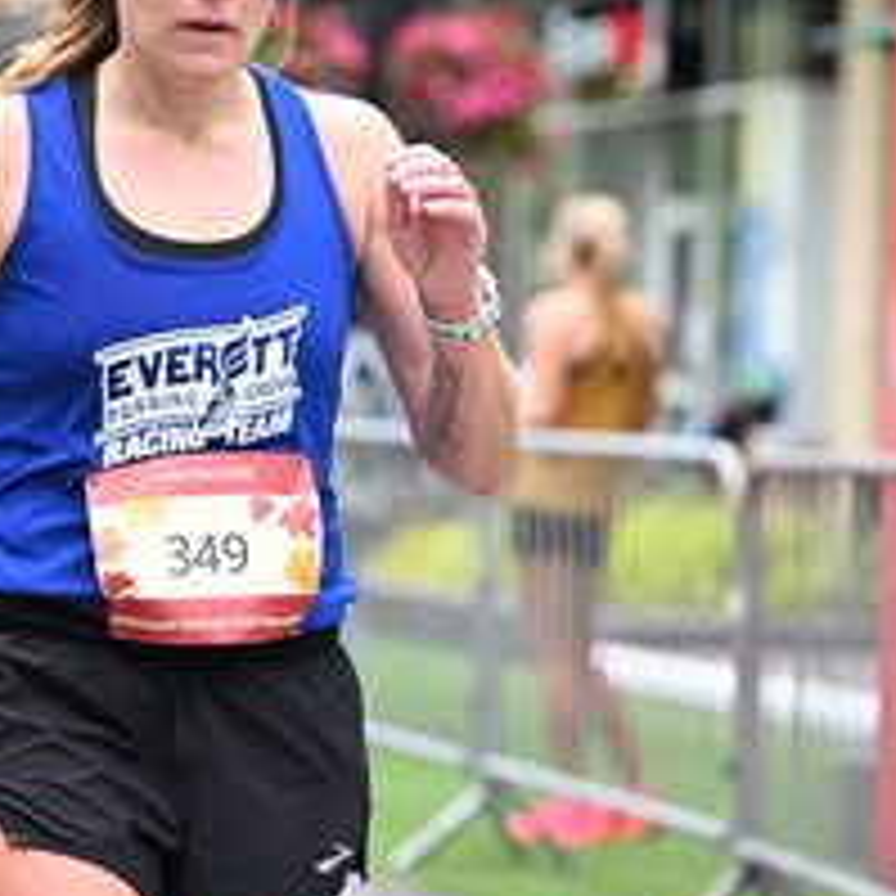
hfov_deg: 9.2
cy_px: 221
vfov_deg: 9.2
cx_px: 389
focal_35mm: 190
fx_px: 5564
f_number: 2.8
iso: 1250
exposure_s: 1/1600
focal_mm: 81
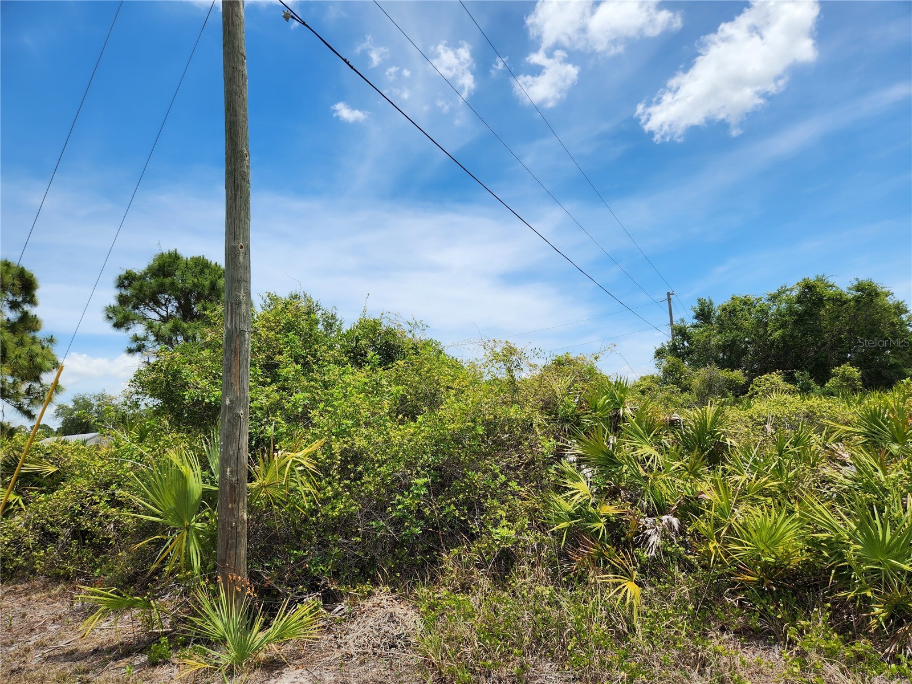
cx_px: 456
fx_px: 606
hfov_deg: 73.9
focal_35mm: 23
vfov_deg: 58.9
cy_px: 342
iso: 20
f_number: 1.8
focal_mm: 5.4
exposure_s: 1/1672
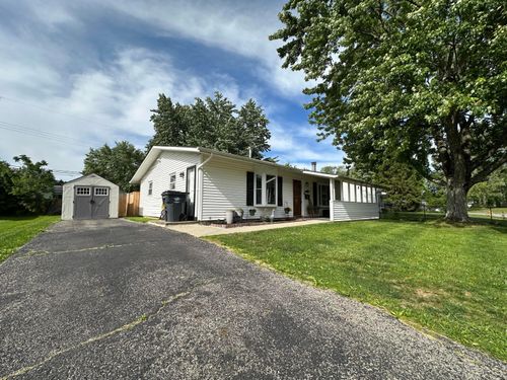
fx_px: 205
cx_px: 254
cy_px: 190
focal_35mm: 14
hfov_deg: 102.1
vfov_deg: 85.7
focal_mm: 2.22
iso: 50
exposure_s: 1/2092
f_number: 2.2
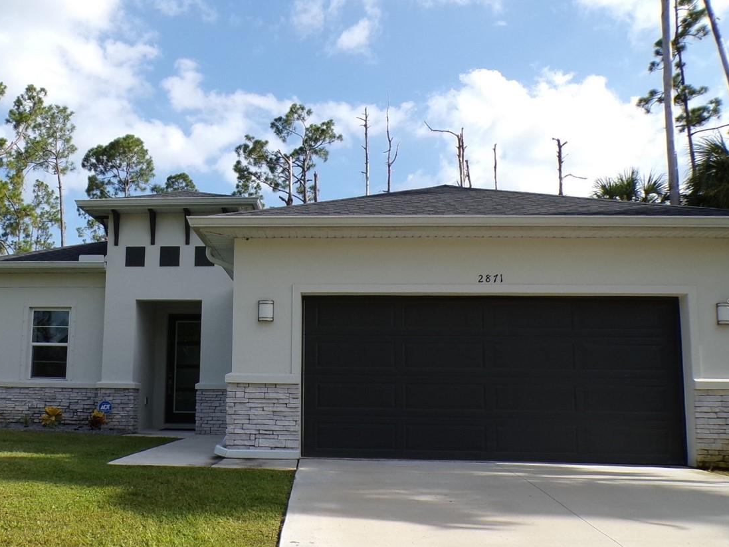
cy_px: 303
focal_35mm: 35
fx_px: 737
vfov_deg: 40.7
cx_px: 258
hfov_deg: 51.9
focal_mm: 4.3
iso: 100
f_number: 4.4
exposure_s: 1/480
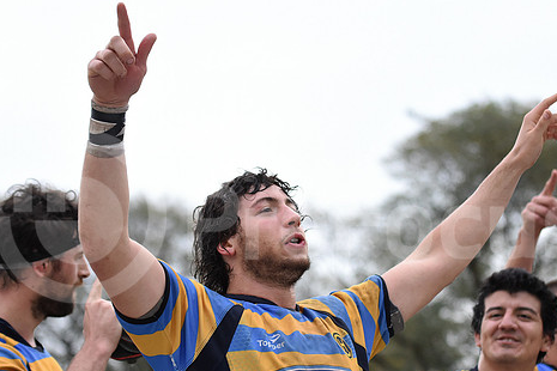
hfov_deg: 10.8
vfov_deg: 7.2
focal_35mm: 191
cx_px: 284
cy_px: 218
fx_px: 2955
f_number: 2.8
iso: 1250
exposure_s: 1/1000
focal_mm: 102
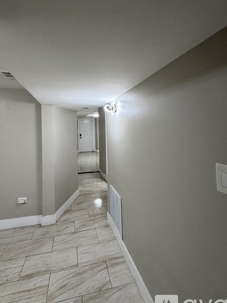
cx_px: 103
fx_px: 157
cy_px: 123
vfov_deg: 86.8
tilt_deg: +3.1
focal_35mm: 18
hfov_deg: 71.4
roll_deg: +1.1
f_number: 2.2
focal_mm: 2.22
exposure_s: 1/60
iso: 200
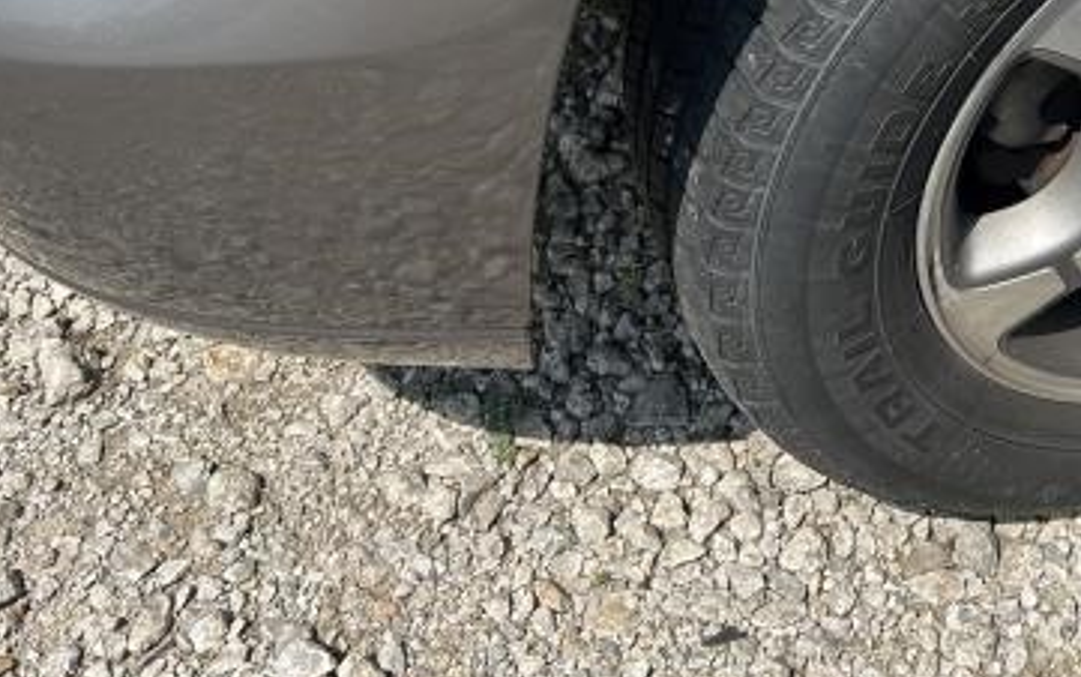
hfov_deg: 31.7
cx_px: 988
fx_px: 1798
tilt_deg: -38.4
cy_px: -111
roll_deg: +2.5
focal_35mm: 61
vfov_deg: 20.1
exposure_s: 1/3968
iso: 50
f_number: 1.5
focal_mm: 5.7
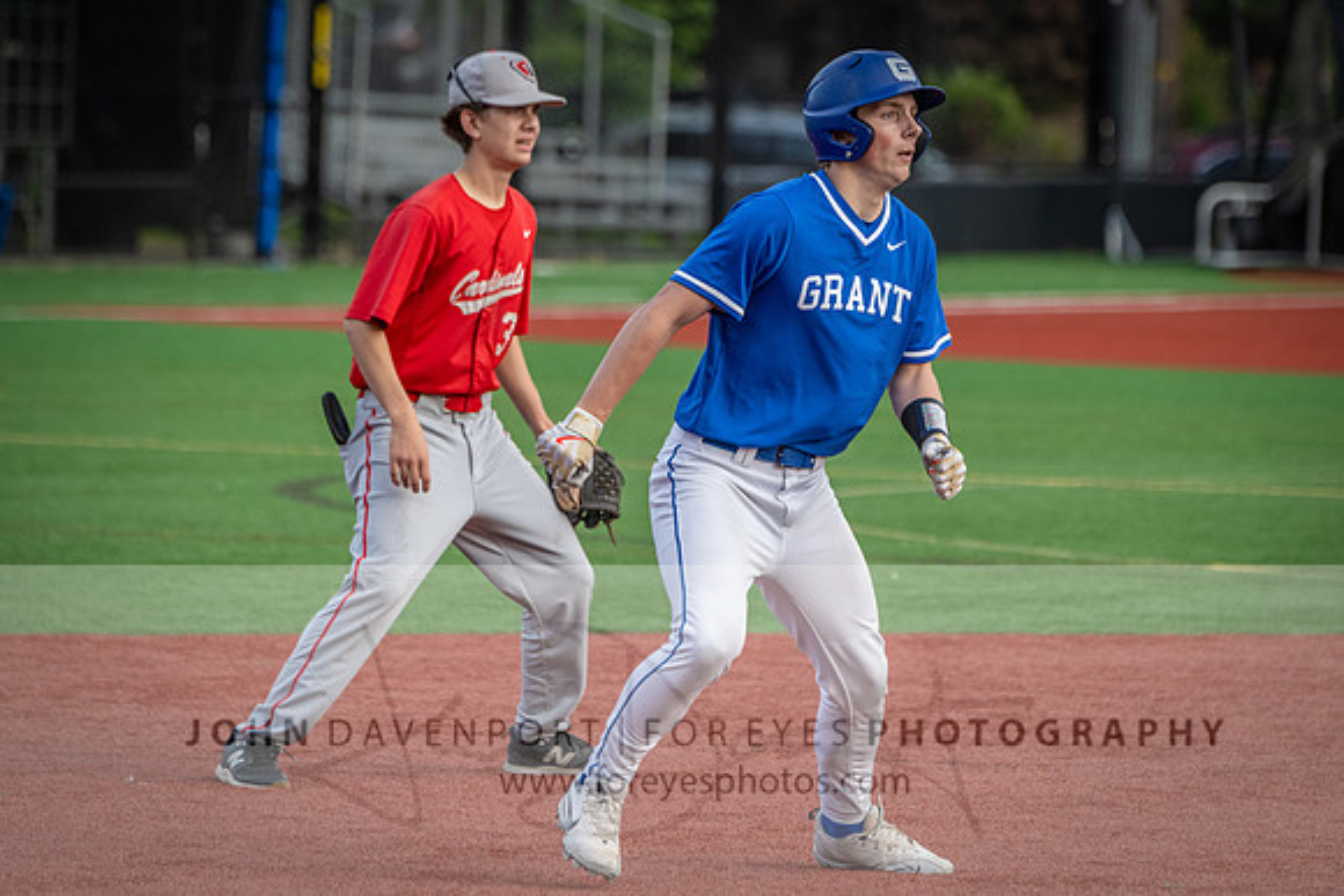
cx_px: 709
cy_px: 392
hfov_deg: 5.3
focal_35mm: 390
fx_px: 14561
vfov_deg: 3.5
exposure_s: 1/1000
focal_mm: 300
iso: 640
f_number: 5.6
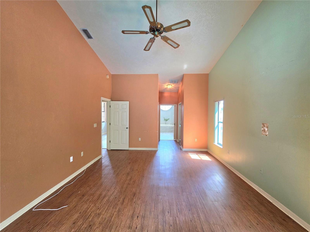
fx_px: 116
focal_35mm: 13
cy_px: 116
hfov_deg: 106.2
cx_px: 155
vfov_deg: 89.9
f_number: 1.9
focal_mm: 2.2
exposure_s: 1/120
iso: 160
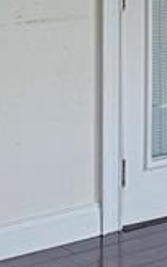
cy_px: -177
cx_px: 234
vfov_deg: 11.0
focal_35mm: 180
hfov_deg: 7.2
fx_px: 1310
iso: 160
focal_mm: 6.3
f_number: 1.7
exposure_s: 1/180
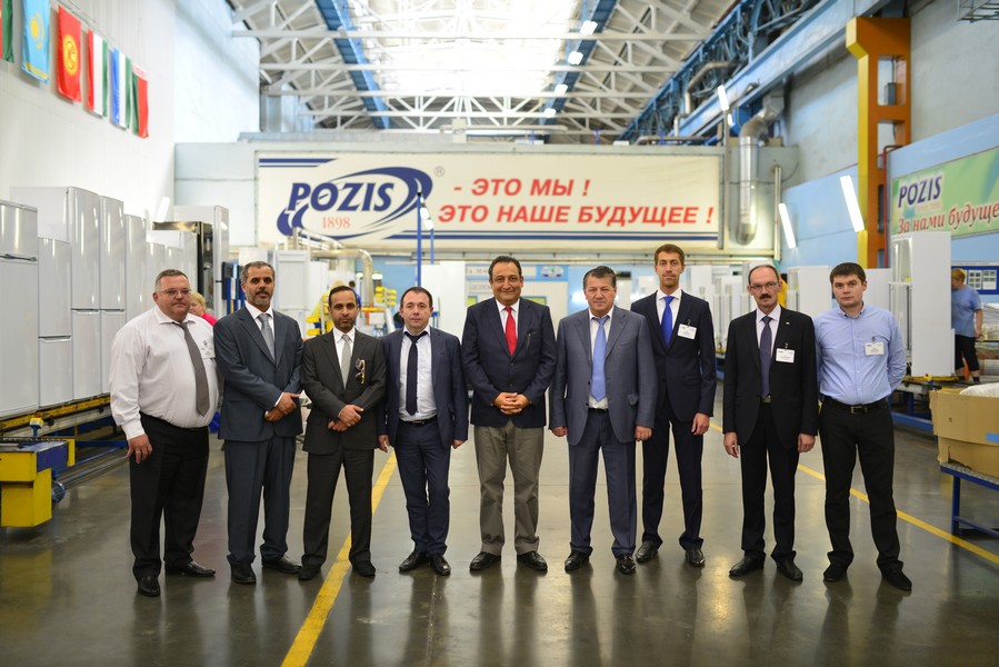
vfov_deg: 37.9
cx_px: 500
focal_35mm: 35
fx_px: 972
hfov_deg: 54.4
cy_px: 334
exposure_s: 1/160
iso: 400
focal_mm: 35
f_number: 1.4
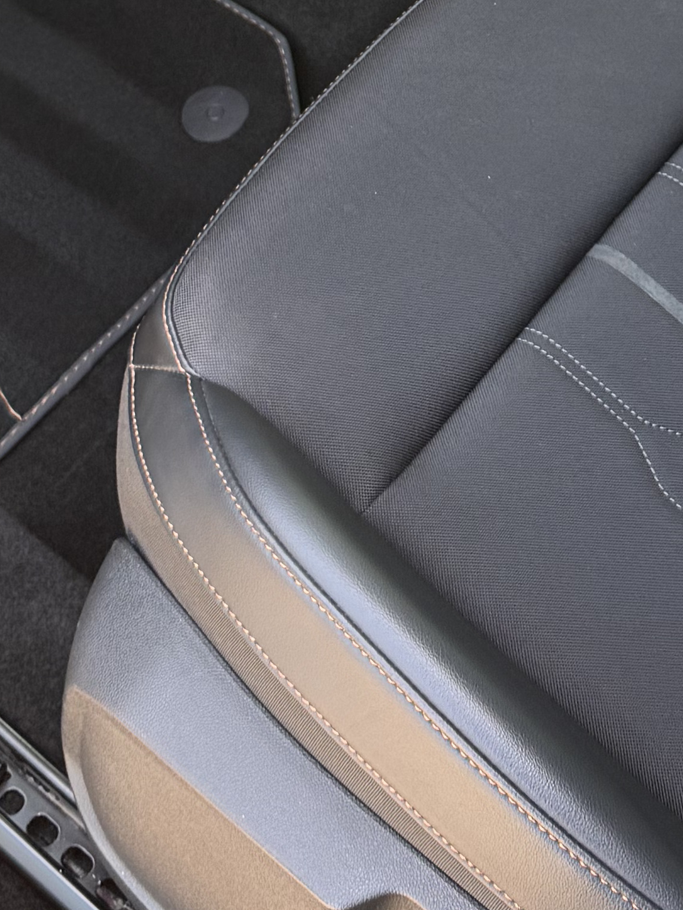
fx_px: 2368
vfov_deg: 19.1
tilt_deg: -37.6
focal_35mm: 90
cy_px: -445
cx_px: 423
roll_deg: -0.4
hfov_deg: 16.4
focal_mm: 6.76
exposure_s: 1/121
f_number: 1.78
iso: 125
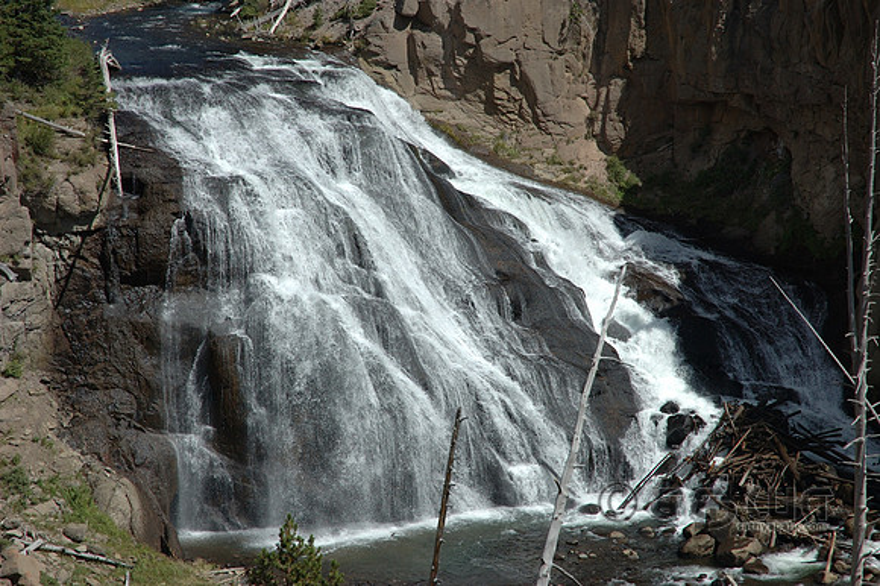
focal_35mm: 105
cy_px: 293
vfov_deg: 13.0
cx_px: 440
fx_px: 2565
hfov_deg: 19.5
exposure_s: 1/400
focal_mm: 70
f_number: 10
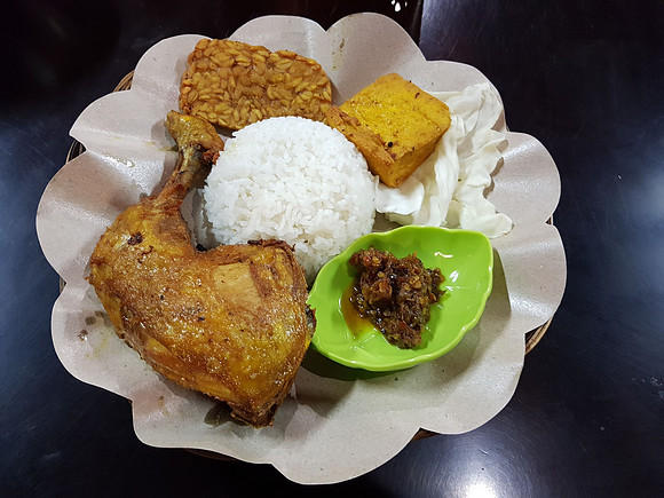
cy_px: 249
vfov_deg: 53.1
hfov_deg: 67.3
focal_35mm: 26
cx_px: 332
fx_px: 499
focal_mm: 4.2
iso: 250
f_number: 1.7
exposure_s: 1/10
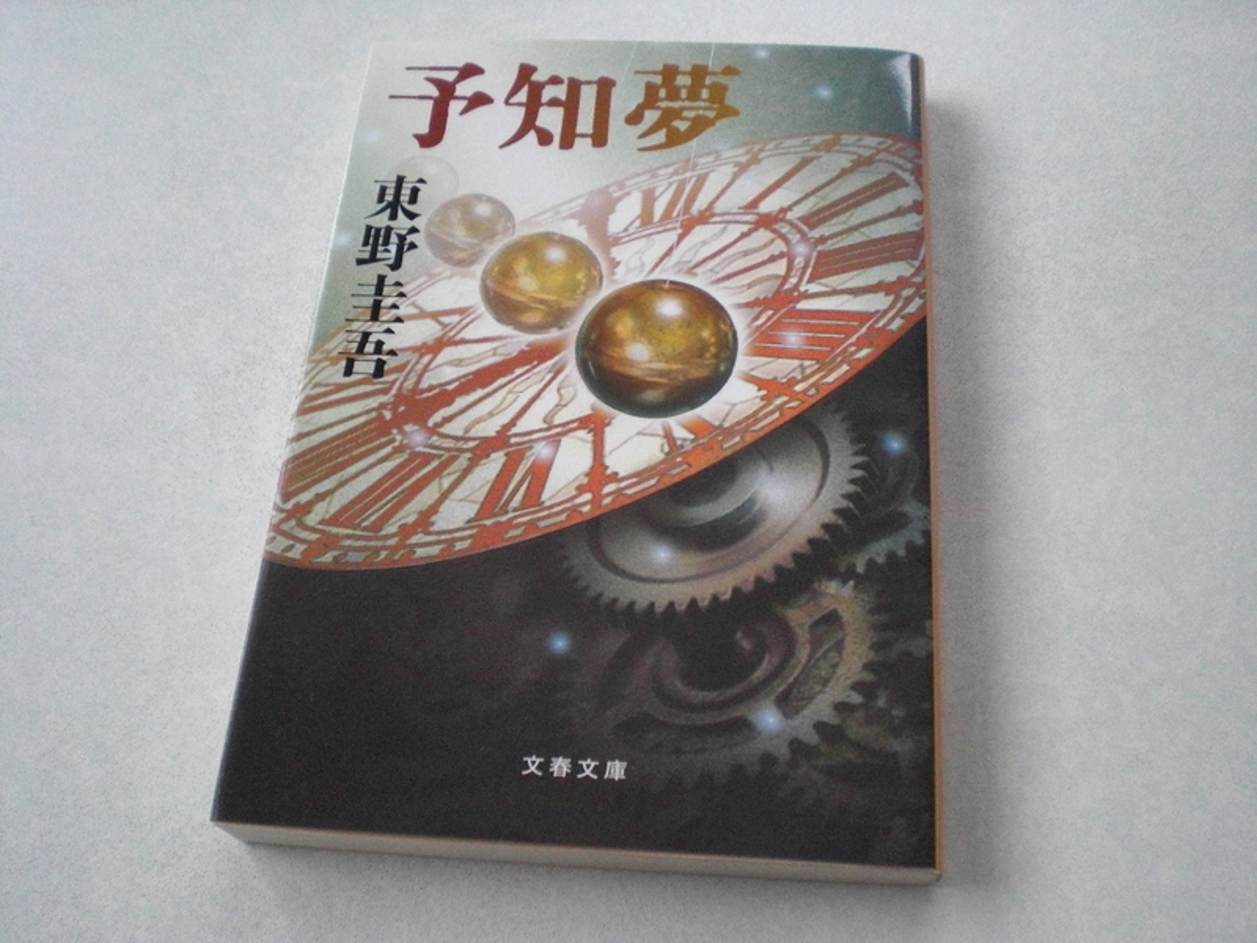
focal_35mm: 38
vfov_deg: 37.7
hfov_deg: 49.0
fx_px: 1380
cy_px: 472
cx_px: 628
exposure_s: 1/100
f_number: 3.1
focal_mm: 6.3
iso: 400
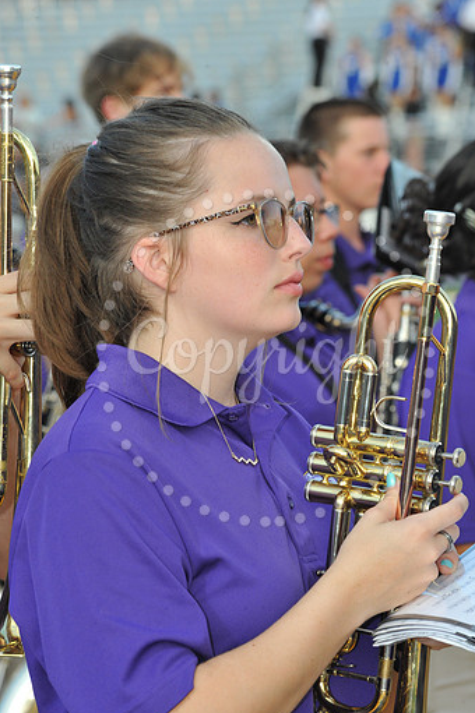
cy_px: 356
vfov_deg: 10.7
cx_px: 265
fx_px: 3825
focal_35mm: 193
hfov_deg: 7.1
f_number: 13
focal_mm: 170
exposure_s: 1/250
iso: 1600
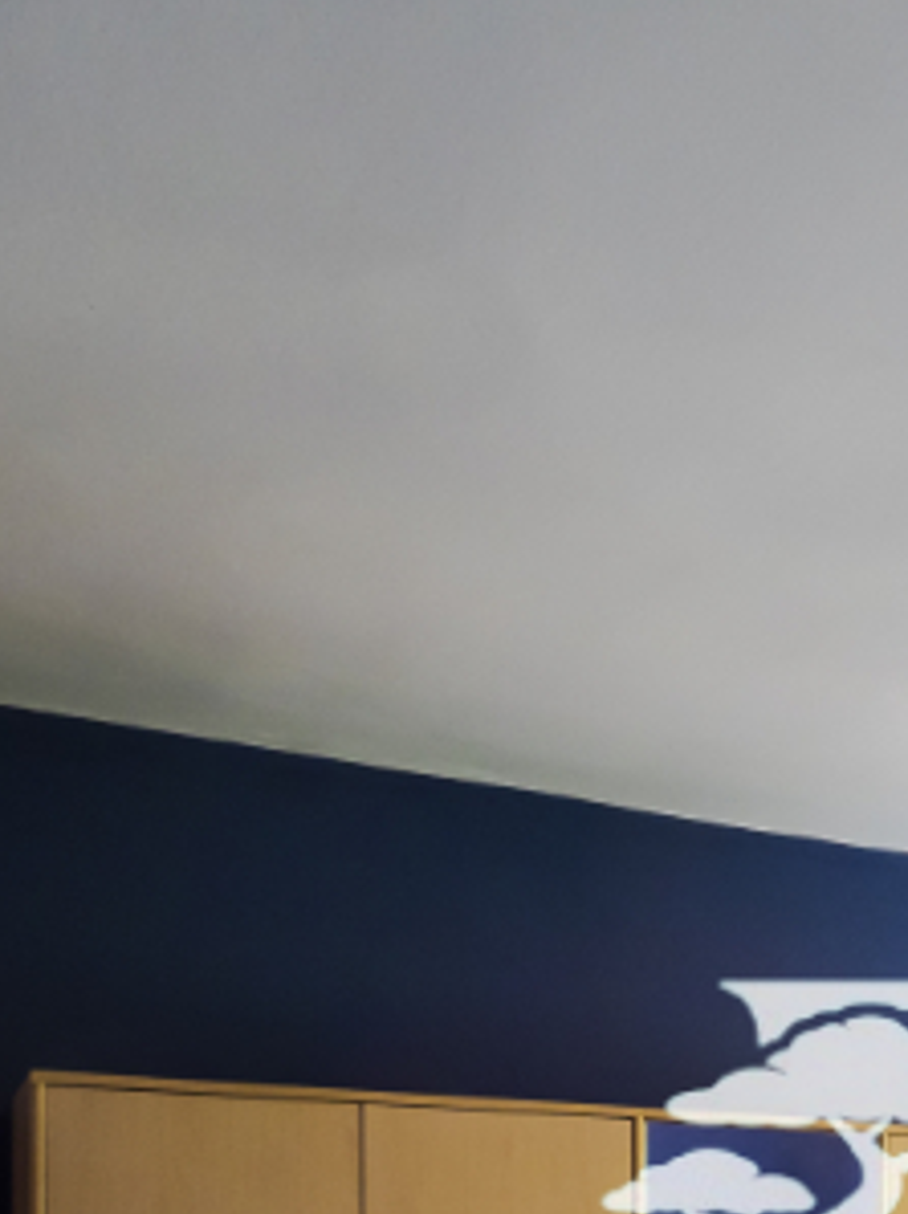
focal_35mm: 47
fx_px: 1646
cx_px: 904
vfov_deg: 34.6
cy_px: 1353
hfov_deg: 28.9
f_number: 4
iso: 400
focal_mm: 7
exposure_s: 1/6
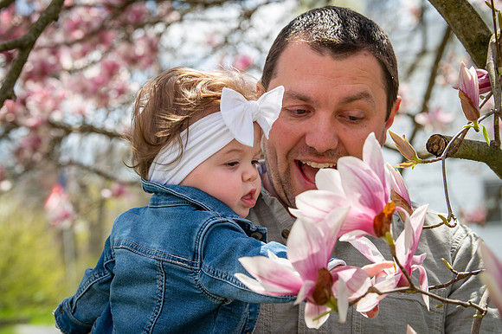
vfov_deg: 13.4
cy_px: 167
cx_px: 251
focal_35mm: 102
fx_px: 1421
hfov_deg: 20.0
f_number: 8
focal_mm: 102
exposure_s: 1/320
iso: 320
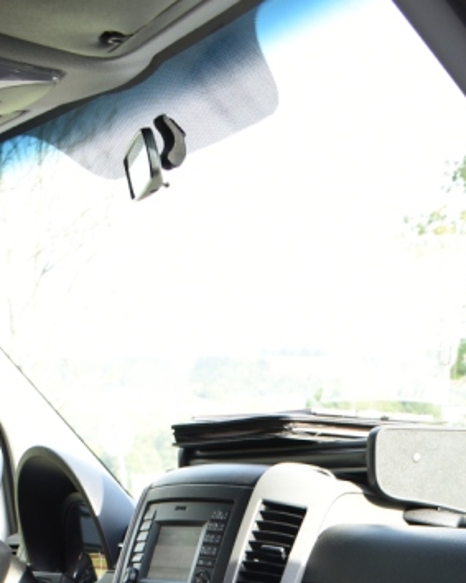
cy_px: 876
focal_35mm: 86
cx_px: 306
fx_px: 1483
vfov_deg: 19.4
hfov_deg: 17.8
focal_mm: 18
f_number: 3.5
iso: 100
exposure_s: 1/60
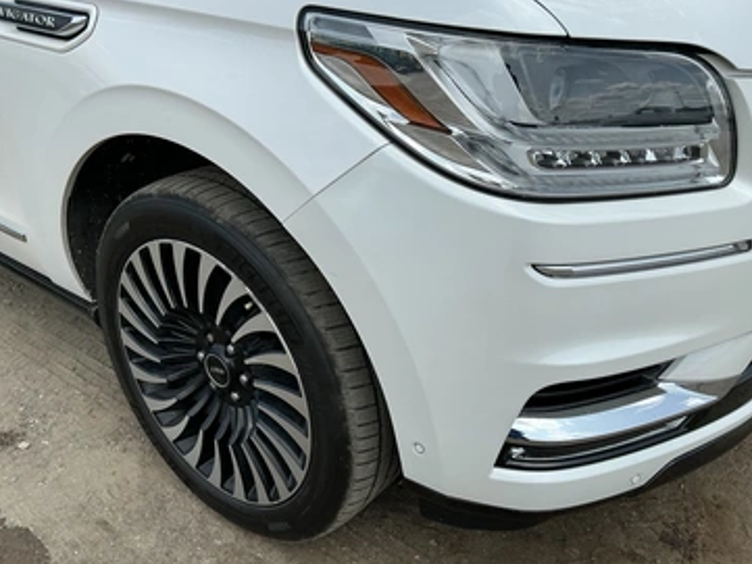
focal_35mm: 31
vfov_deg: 45.5
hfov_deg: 58.3
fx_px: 674
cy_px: 277
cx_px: 387
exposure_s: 1/1984
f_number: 1.8
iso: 25
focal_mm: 3
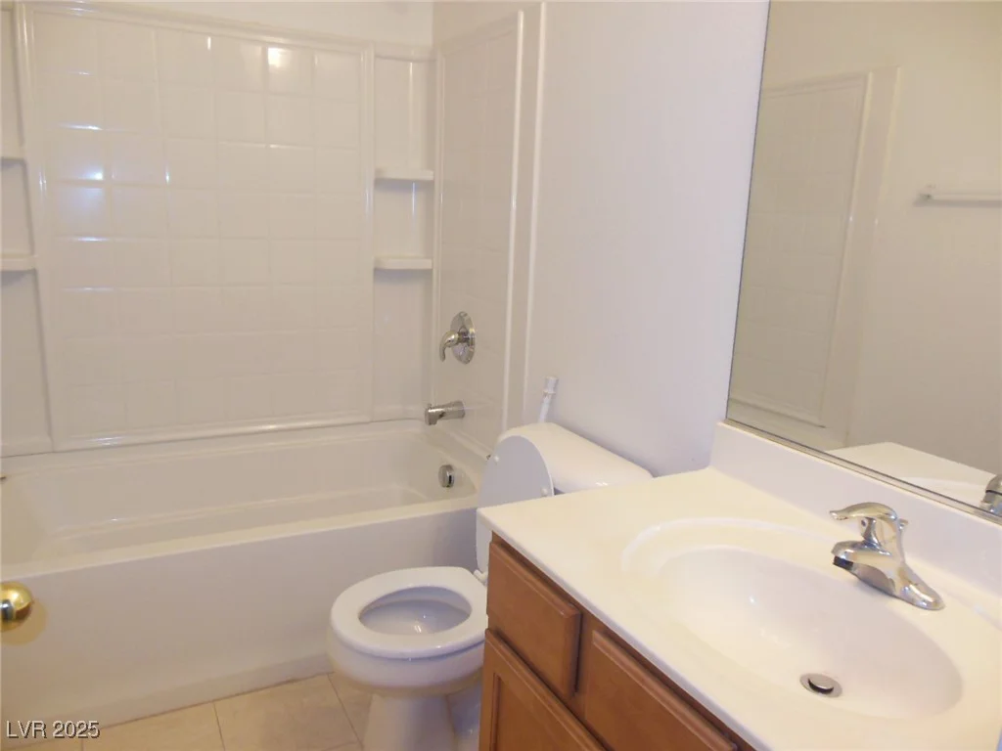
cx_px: 501
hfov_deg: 69.4
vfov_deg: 54.9
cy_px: 376
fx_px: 724
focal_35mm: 25
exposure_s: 1/30
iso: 320
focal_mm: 4.5
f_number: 3.2
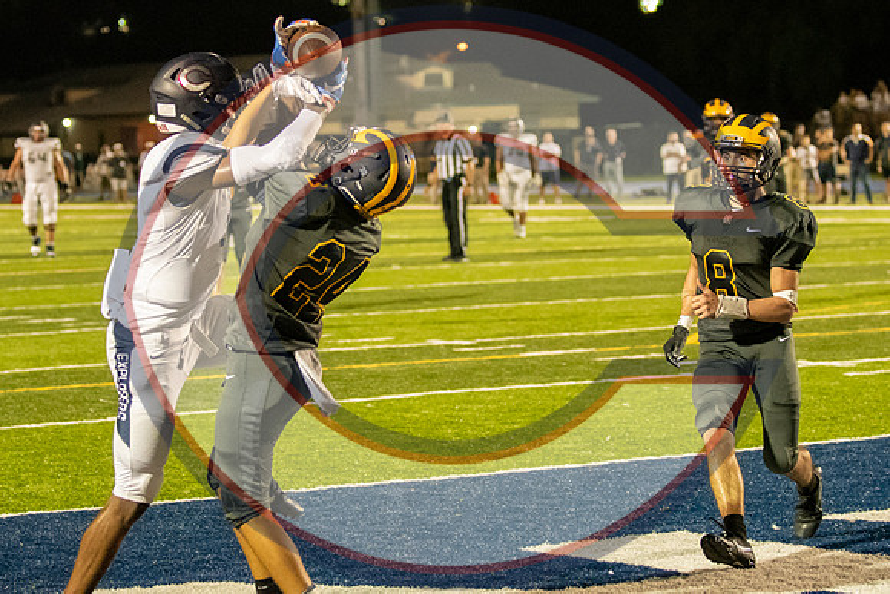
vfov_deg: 9.7
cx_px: 387
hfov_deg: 14.4
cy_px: 192
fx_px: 3512
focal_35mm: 142
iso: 10000
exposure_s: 1/1000
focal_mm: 70
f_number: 2.8
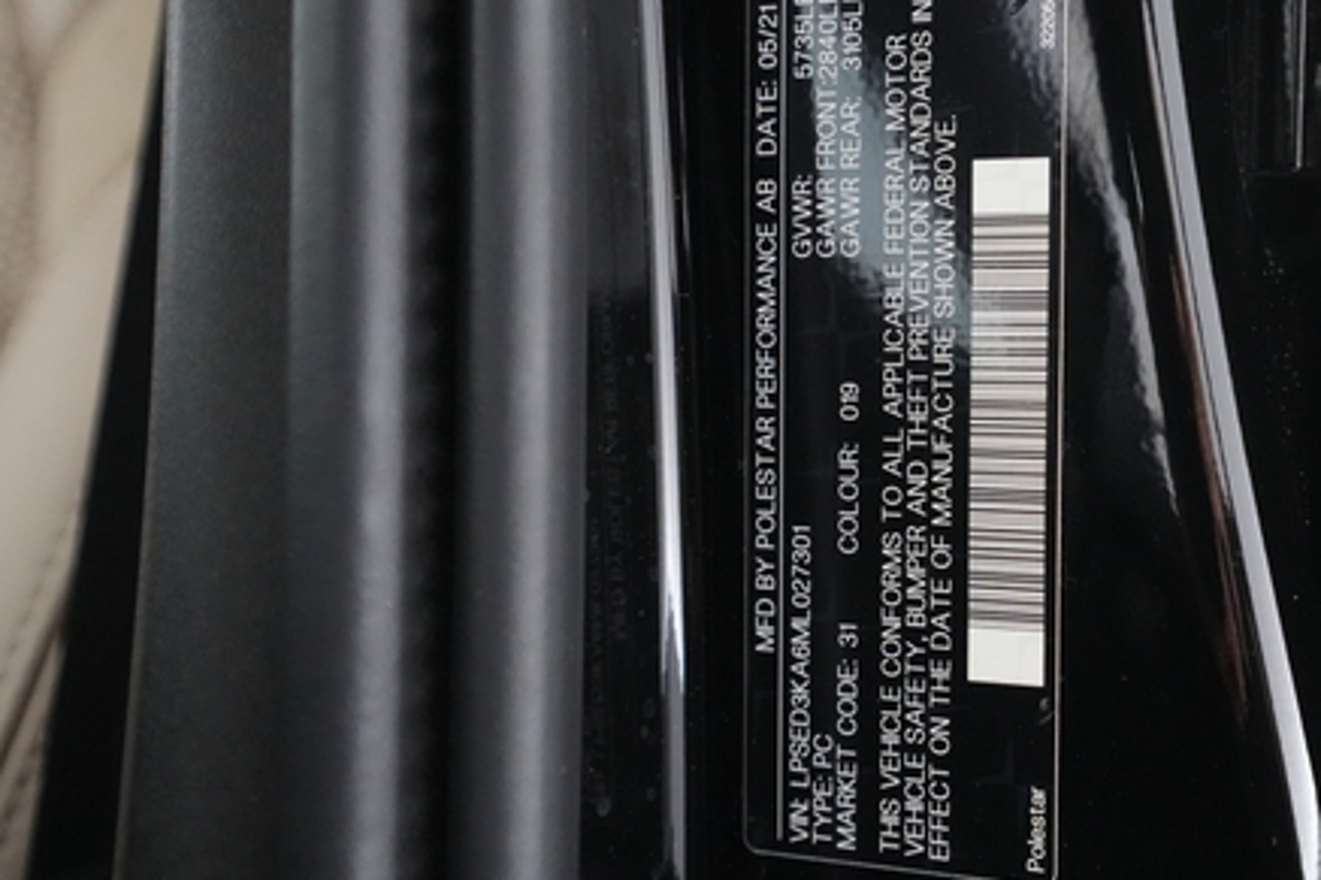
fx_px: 1504
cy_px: 369
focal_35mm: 41
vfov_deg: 32.5
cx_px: 964
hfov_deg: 46.0
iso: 12800
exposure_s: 1/100
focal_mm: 28
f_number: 4.5
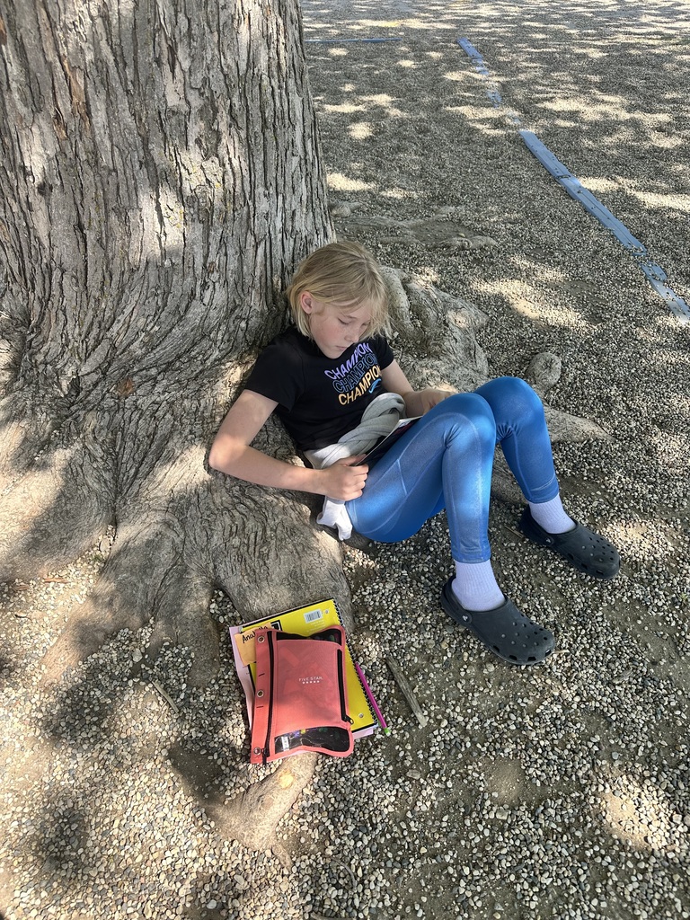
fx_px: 638
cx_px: 345
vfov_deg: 71.6
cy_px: 460
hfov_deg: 56.8
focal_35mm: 24
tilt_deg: -42.3
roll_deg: +1.2
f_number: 1.78
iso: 80
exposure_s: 1/779
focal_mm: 6.86
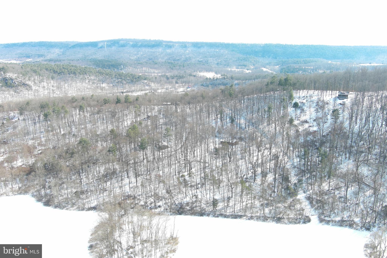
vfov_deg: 45.0
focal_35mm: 29
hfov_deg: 63.7
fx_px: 312
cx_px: 194
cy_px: 129
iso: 100
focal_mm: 10.57
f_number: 2.8
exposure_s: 1/323
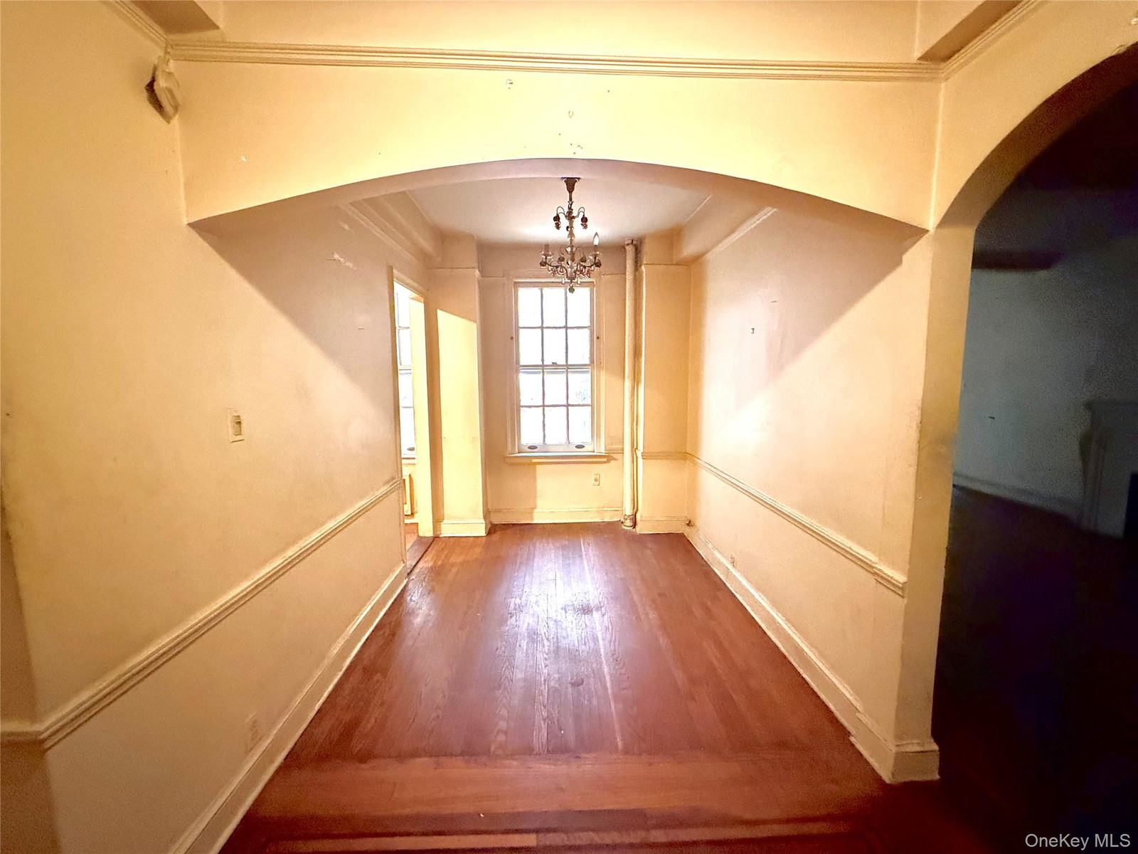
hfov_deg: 102.1
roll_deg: +0.7
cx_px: 569
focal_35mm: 14
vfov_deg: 85.7
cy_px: 427
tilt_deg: -6.2
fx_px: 460
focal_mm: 2.22
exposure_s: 1/40
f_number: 2.2
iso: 1000
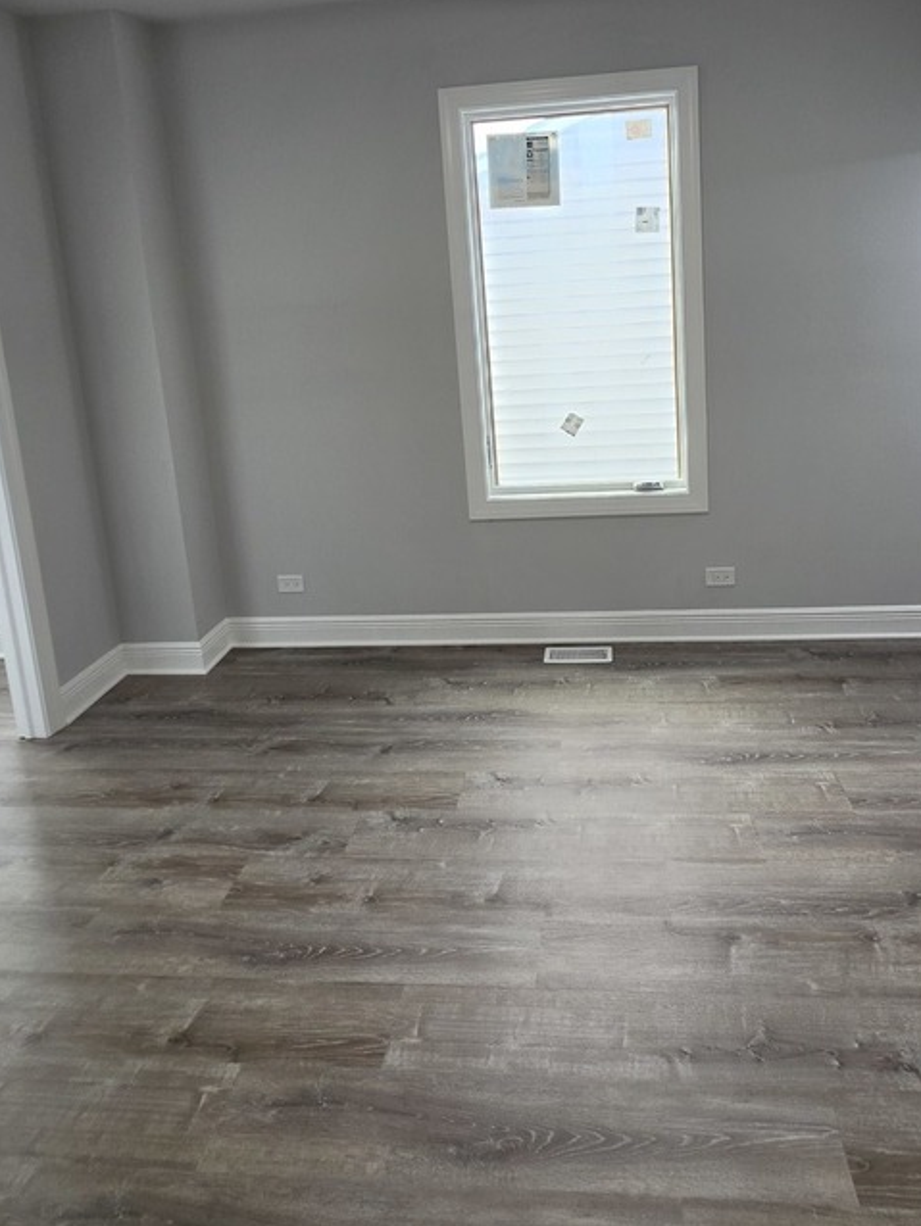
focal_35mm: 22
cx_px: 527
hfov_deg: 60.9
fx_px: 780
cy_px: 442
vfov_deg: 74.7
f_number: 1.9
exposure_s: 1/120
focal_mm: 2.2
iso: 80
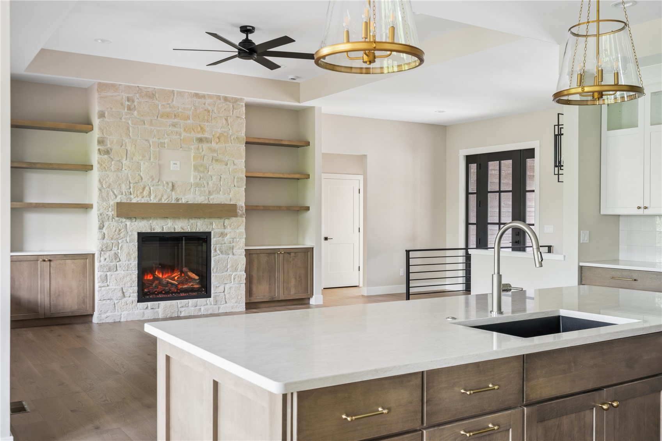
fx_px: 644
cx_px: 331
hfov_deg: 54.4
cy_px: 220
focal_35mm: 35
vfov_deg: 37.8
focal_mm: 35
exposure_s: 1/6
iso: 400
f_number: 9
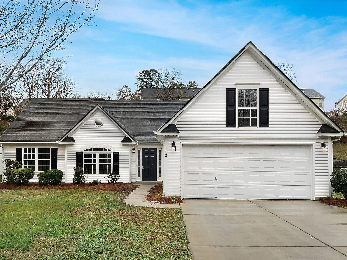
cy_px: 130
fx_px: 291
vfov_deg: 48.2
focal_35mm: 29
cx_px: 174
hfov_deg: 61.7
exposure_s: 1/580
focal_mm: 3
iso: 16
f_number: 1.8
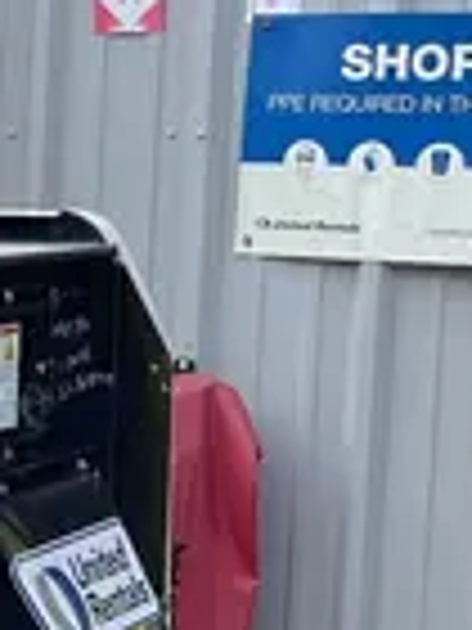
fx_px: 2473
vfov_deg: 14.5
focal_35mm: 136
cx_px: -652
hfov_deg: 9.7
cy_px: 457
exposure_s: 1/1033
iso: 32
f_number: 1.6
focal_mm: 4.2
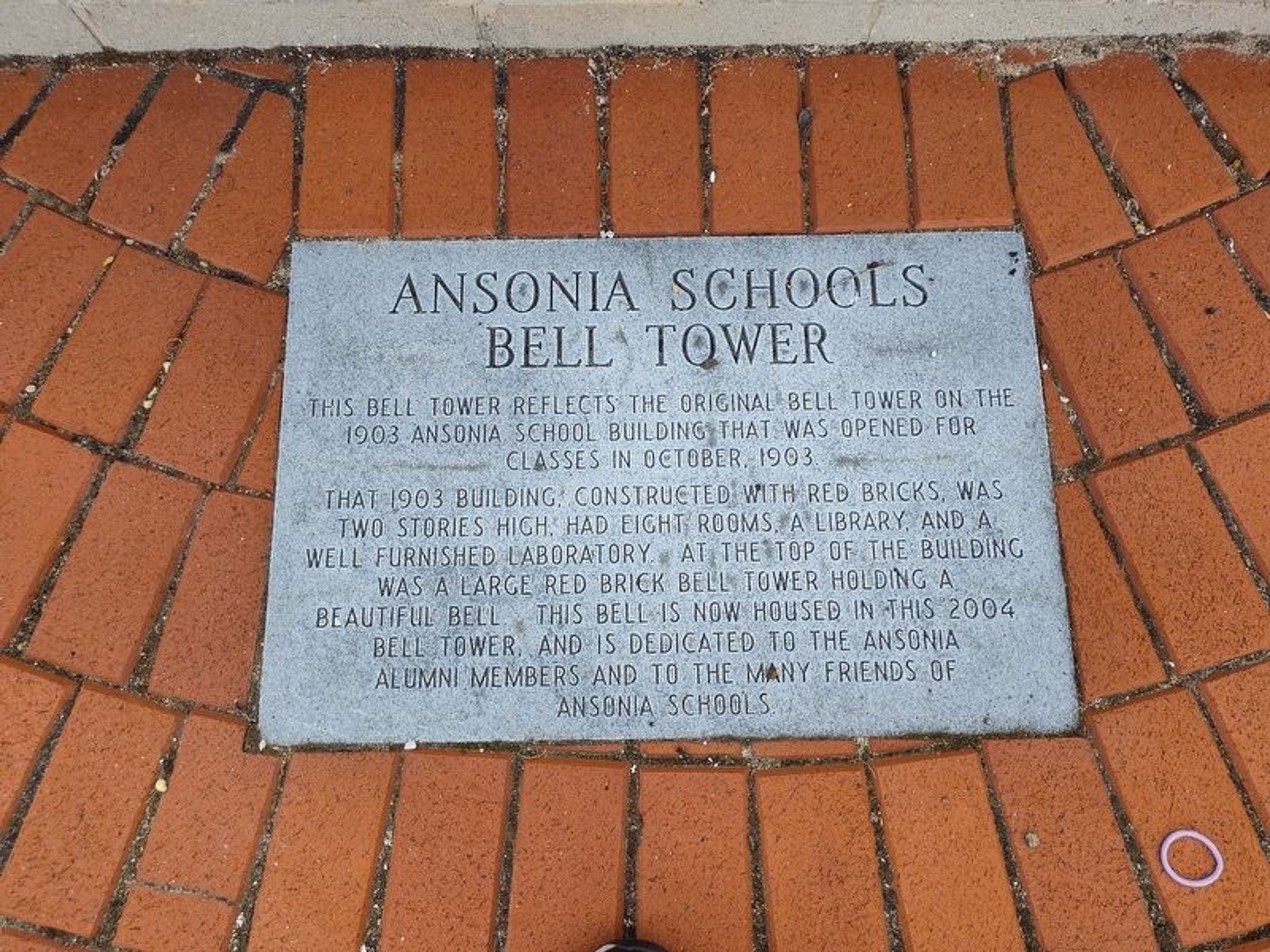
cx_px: 635
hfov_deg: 73.9
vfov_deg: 58.9
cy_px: 476
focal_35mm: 23
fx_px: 844
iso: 100
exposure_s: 1/234
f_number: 1.8
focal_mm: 5.56
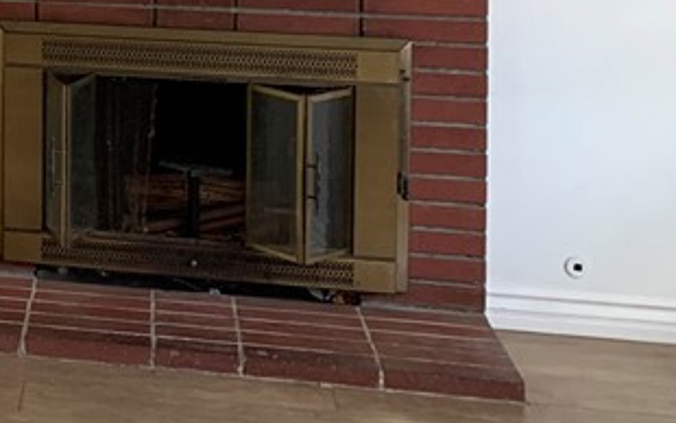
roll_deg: +0.9
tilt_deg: +0.4
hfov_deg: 19.7
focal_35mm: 91
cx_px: -347
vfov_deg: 13.7
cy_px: -159
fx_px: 1677
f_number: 1.8
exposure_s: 1/121
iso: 80
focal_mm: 4.25
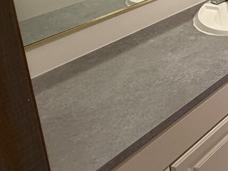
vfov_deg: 24.0
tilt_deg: -13.6
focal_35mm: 52
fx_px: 342
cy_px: -61
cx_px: 335
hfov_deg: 27.0
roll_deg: -0.4
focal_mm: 2.22
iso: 250
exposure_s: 1/60
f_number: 2.2
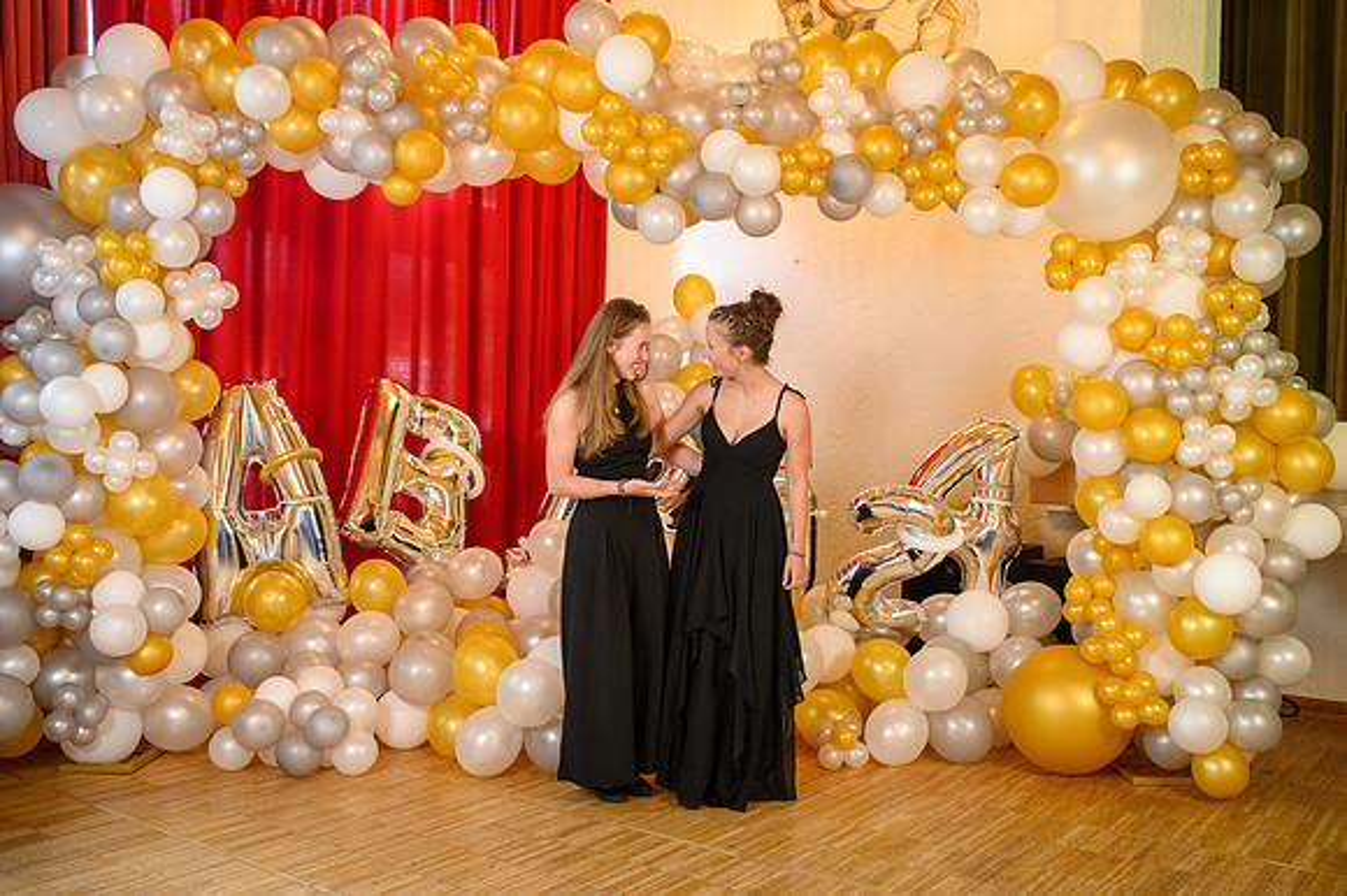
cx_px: 674
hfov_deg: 54.5
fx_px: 1309
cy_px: 448
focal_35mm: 35
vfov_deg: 37.8
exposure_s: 1/100
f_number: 3.5
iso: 1250
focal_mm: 35
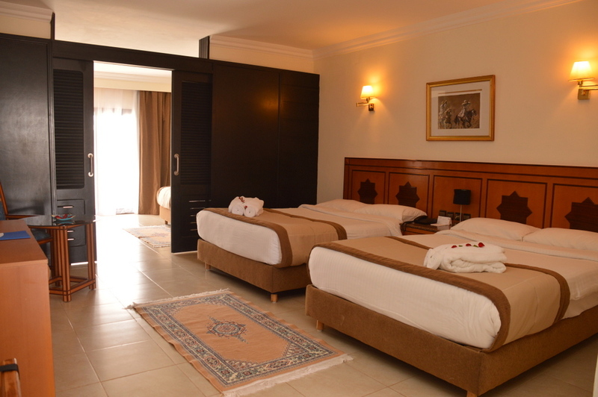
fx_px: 448
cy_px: 198
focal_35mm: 27
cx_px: 299
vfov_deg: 47.9
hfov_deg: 67.4
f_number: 5
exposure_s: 1/50
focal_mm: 18
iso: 400
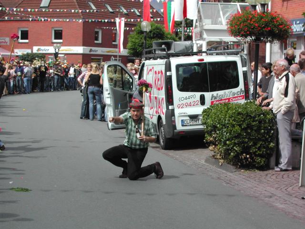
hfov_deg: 17.3
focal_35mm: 114
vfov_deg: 13.0
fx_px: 1004
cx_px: 152
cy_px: 114
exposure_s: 1/634
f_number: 4.9
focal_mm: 24
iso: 100
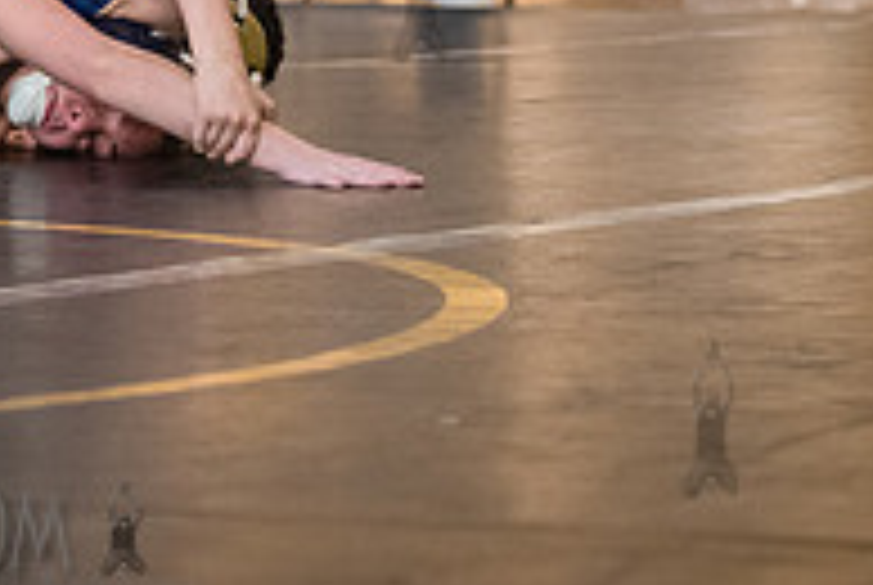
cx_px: -159
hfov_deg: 7.1
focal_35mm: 288
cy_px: -130
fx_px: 6995
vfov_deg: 4.8
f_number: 3.5
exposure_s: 1/400
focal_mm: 86
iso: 5000
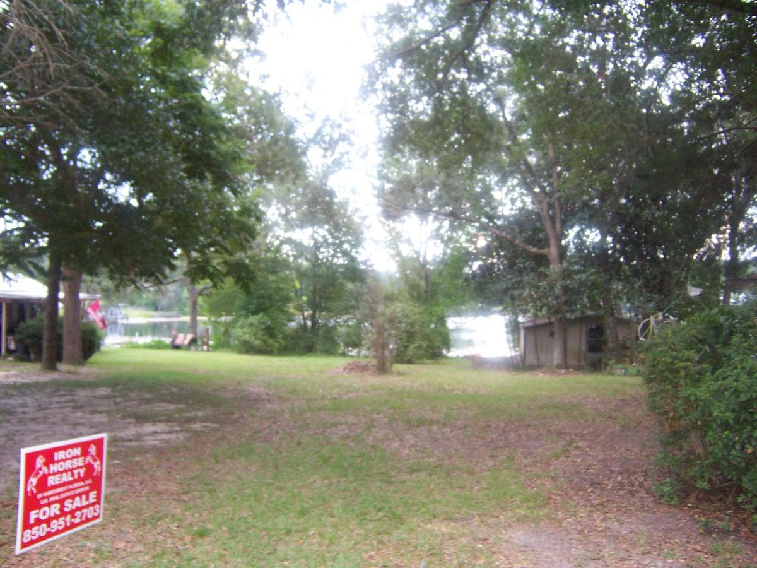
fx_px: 722
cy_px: 284
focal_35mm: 33
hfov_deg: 55.4
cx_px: 378
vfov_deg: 42.9
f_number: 2.8
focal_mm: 5.5
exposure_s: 1/60
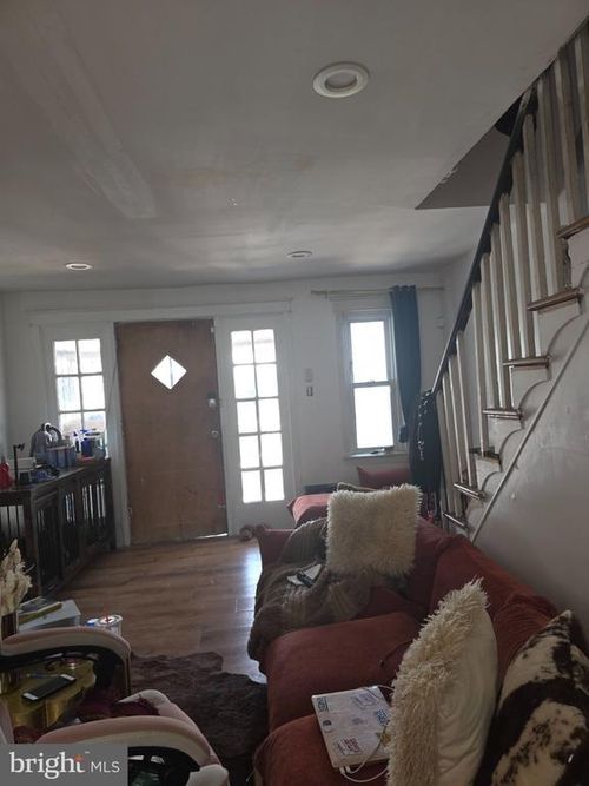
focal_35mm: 23
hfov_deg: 58.9
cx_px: 294
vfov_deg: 73.9
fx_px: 522
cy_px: 393
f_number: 1.7
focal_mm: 6.3
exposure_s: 1/60
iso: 64
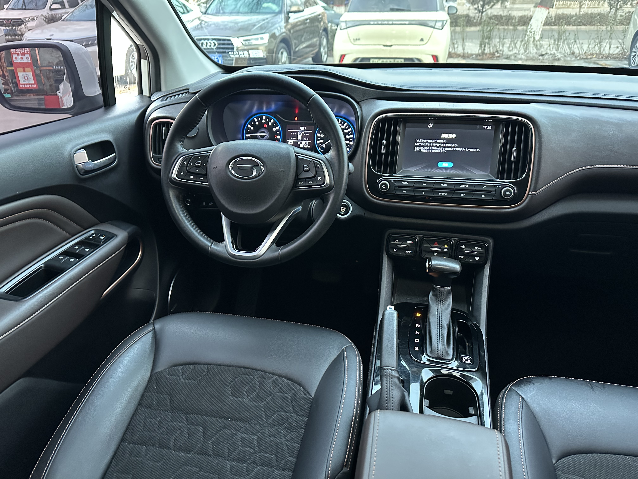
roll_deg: -0.1
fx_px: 442
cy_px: 240
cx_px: 319
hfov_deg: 71.6
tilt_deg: -28.7
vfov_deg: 56.8
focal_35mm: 24
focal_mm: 6.86
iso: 1000
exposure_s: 1/41
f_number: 1.78
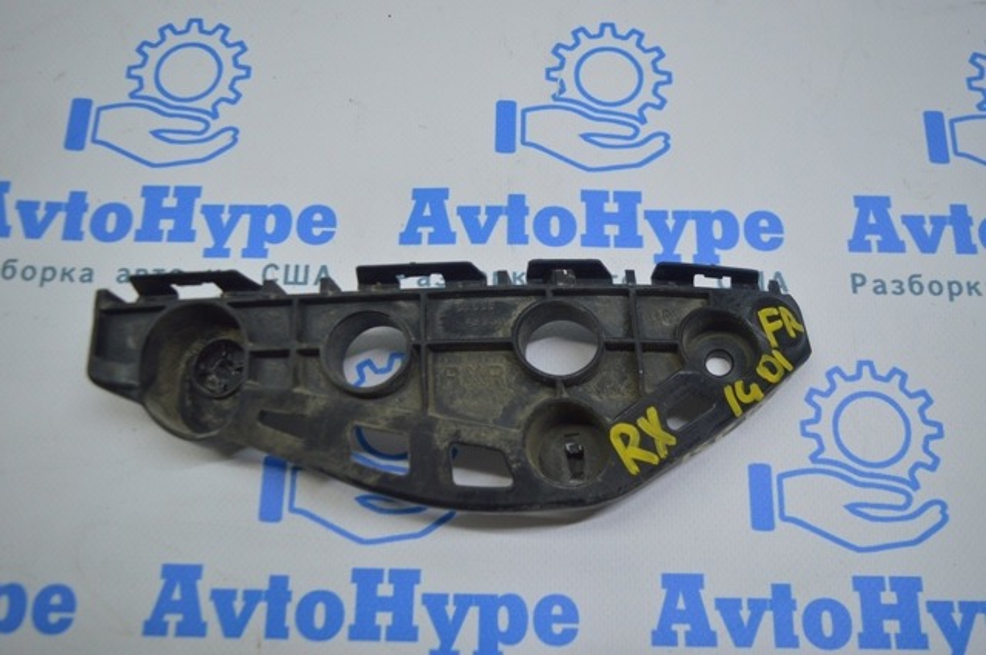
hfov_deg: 57.3
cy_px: 328
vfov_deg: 39.9
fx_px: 903
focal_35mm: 33
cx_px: 493
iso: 400
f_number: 3.8
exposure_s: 1/100
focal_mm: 22
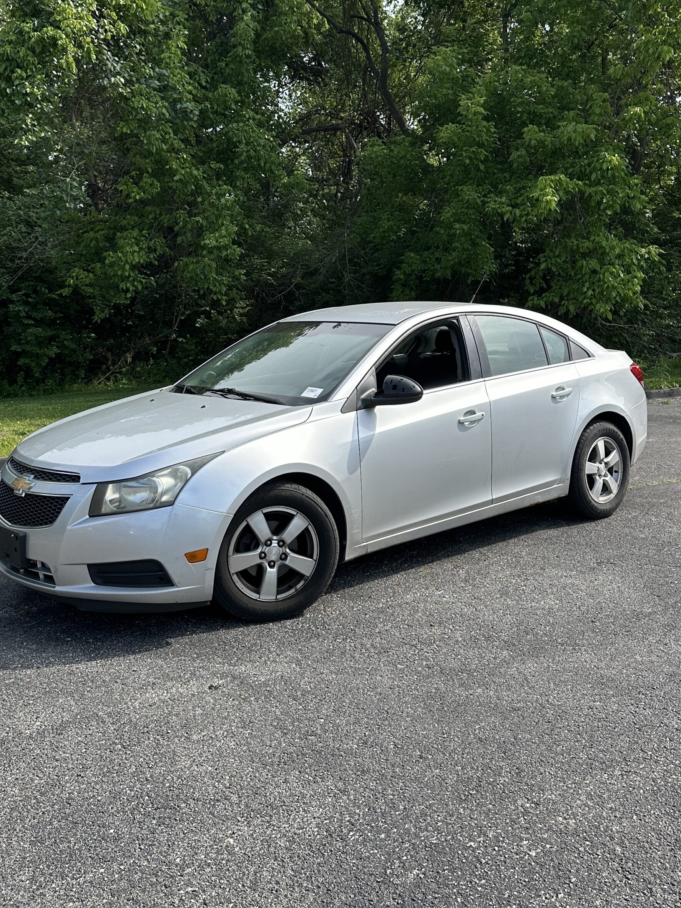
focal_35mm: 26
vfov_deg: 67.2
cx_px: 326
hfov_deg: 53.0
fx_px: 682
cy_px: 420
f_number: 1.78
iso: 80
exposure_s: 1/1949
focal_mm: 6.86
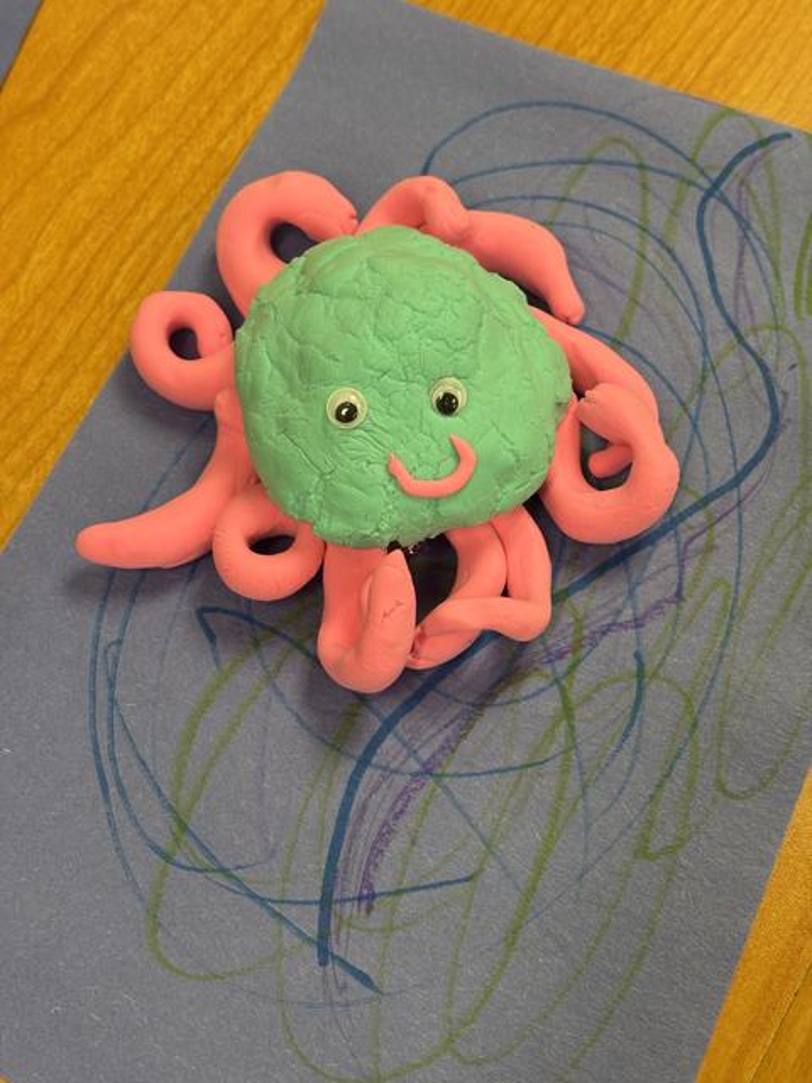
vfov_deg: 36.8
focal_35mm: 52
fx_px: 1626
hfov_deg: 28.0
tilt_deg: -64.7
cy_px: 542
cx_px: 406
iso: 80
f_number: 1.6
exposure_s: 1/60
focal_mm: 5.96
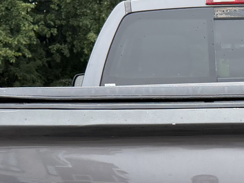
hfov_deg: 19.1
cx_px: 262
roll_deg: -0.4
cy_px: 259
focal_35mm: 99
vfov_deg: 14.1
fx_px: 698
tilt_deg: -15.1
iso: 100
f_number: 1.78
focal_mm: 6.76
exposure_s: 1/524
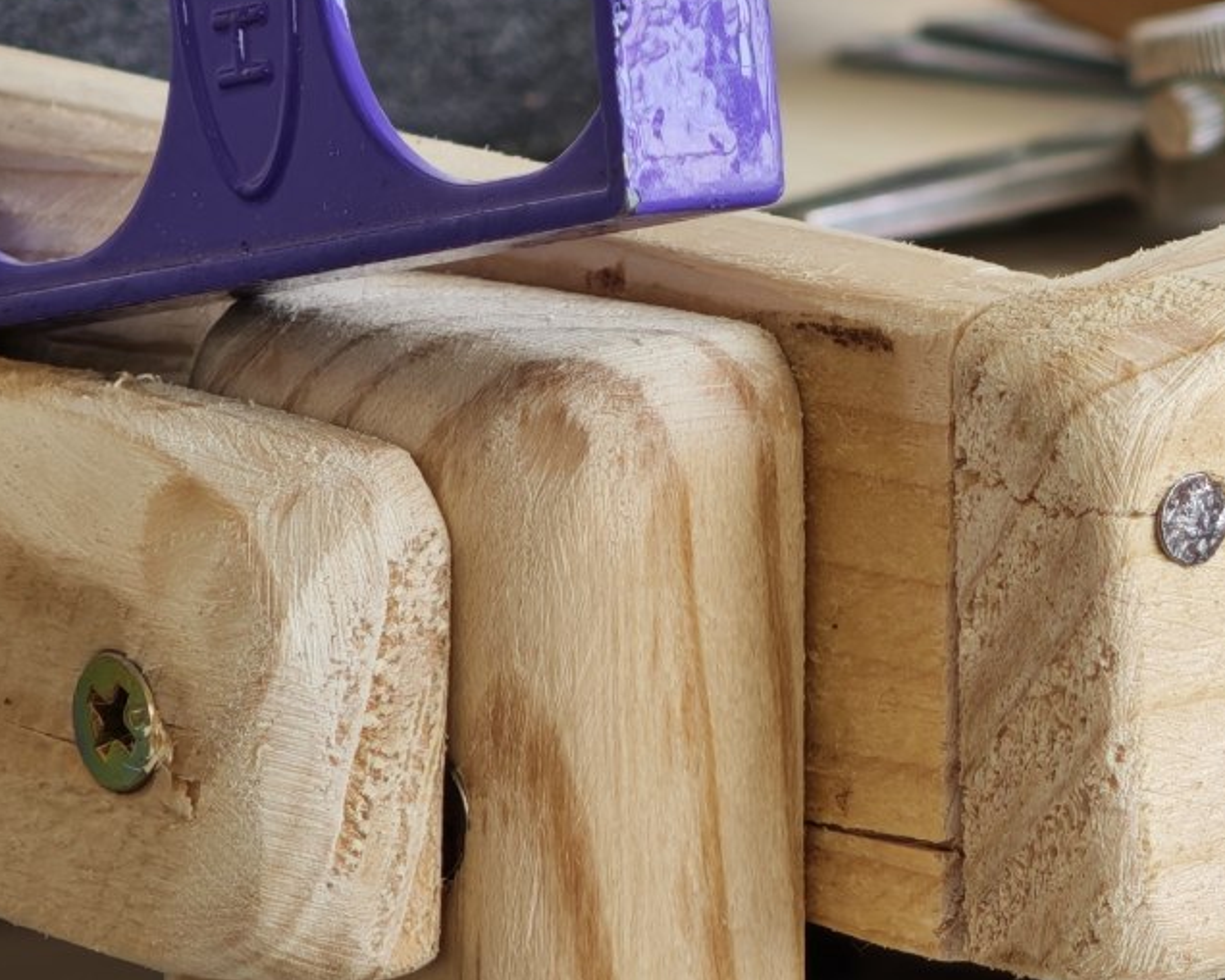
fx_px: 9573
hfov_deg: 7.3
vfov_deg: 5.9
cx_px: 1431
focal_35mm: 264
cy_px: 605
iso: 100
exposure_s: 1/100
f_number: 1.8
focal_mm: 11.5
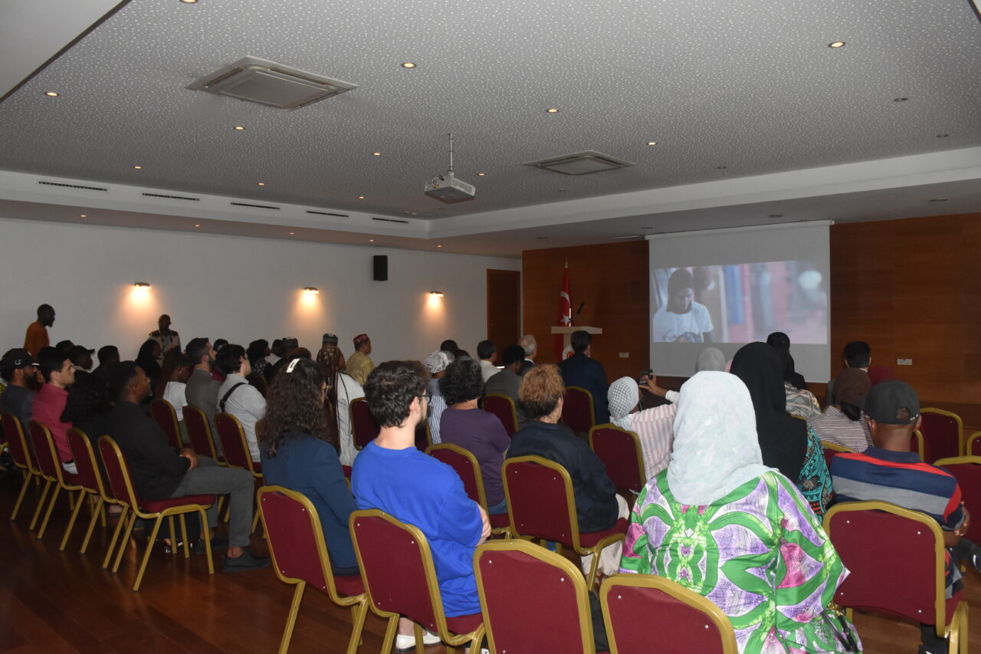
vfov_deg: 47.9
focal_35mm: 27
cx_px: 490
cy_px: 327
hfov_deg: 67.4
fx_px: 736
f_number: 5.6
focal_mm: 18
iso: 1600
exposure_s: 1/60
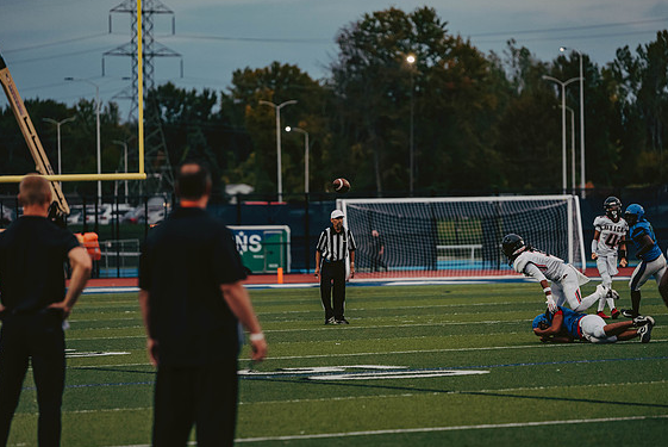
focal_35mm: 186
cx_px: 341
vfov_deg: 7.4
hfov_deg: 11.0
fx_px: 3454
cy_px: 222
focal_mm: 180
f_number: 3.2
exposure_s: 1/1250
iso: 1600
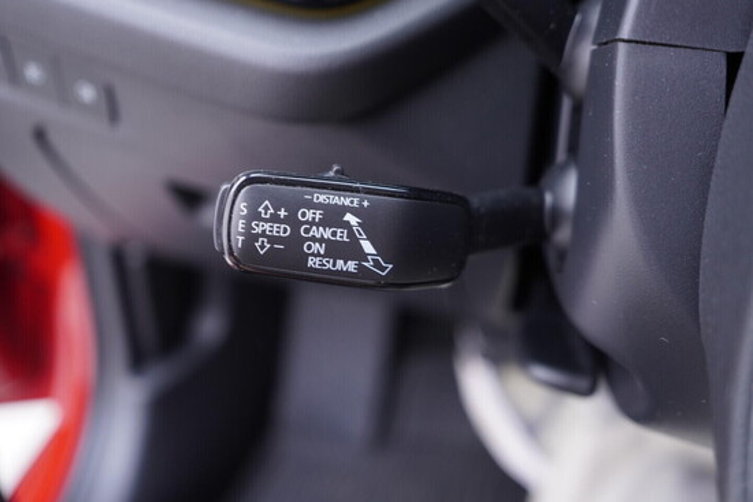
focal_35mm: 36
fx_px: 753
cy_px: 251
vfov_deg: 36.9
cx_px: 376
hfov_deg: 53.1
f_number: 2.8
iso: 500
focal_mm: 24
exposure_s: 1/40
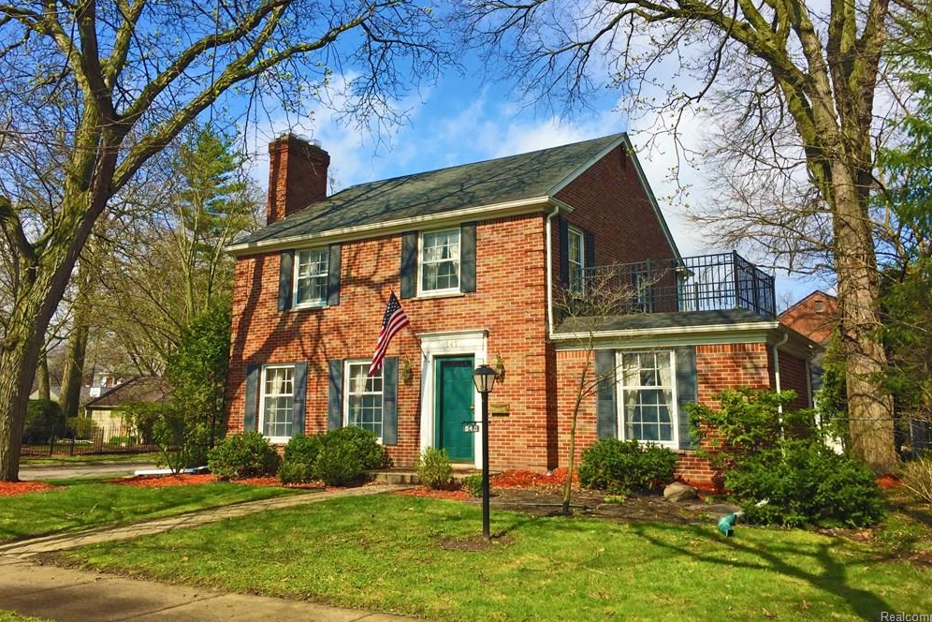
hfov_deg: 60.3
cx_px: 462
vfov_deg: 42.2
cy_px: 266
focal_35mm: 31
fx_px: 802
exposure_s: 1/1799
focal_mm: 4.15
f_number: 2.2
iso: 32
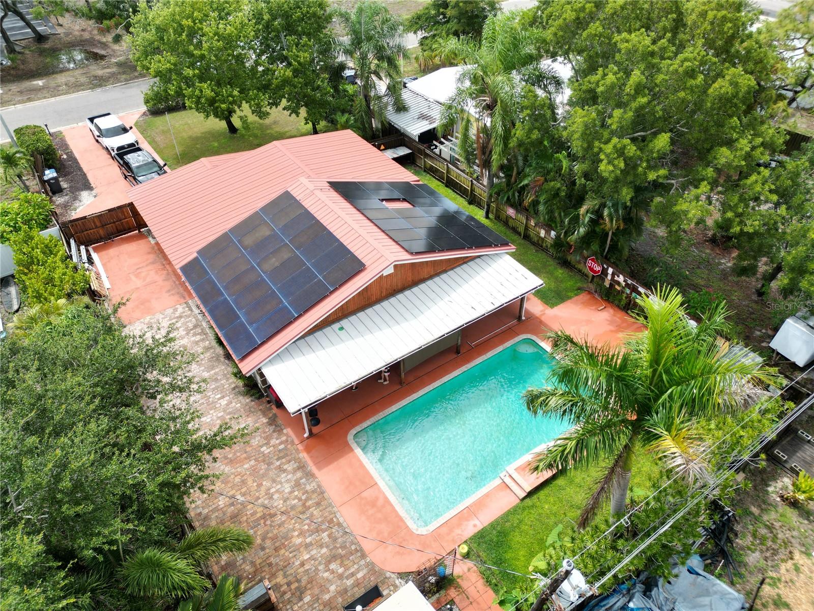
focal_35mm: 24
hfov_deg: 71.6
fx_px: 564
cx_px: 407
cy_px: 306
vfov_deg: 56.8
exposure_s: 1/1000
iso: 120
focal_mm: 6.72
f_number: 1.7
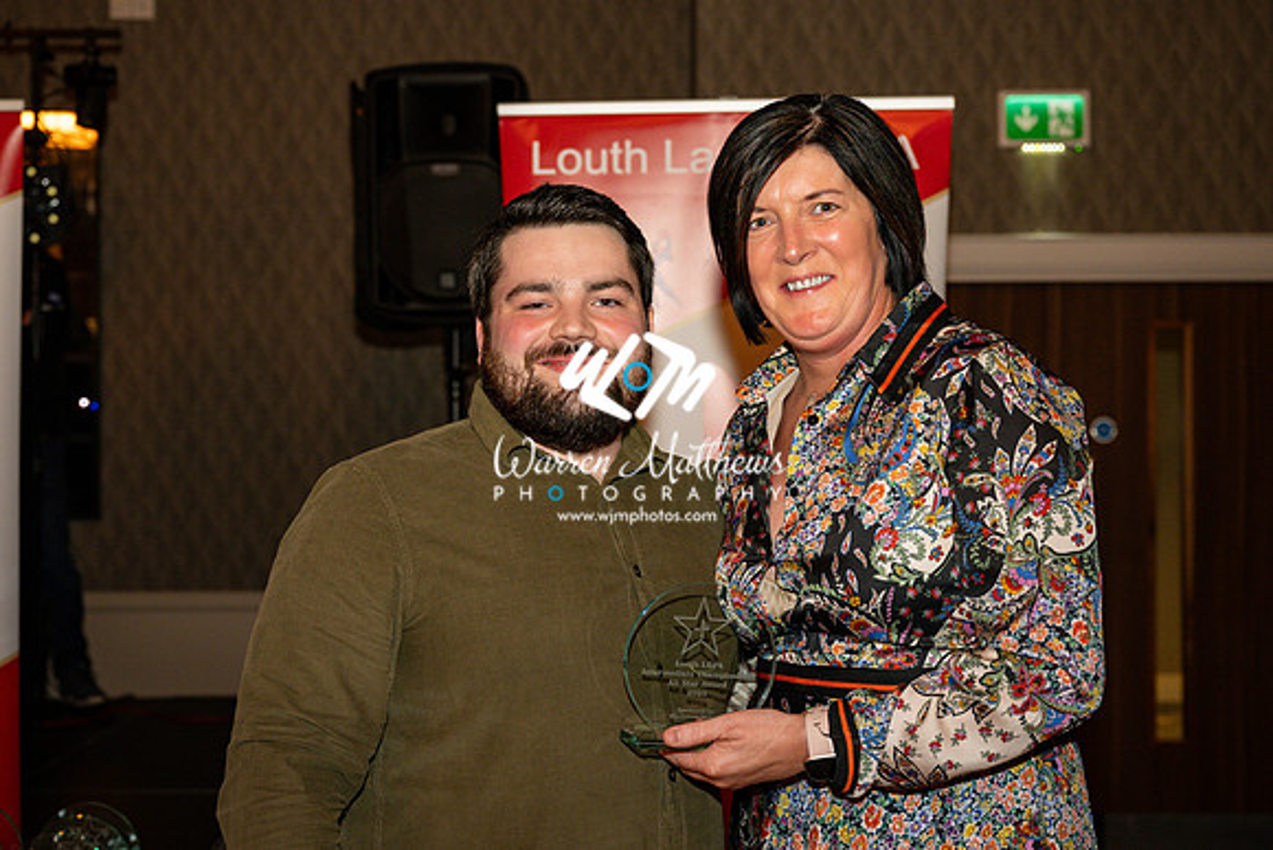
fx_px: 1972
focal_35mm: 56
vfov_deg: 24.3
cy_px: 441
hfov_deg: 35.8
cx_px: 624
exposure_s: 1/125
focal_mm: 47
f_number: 4
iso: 500
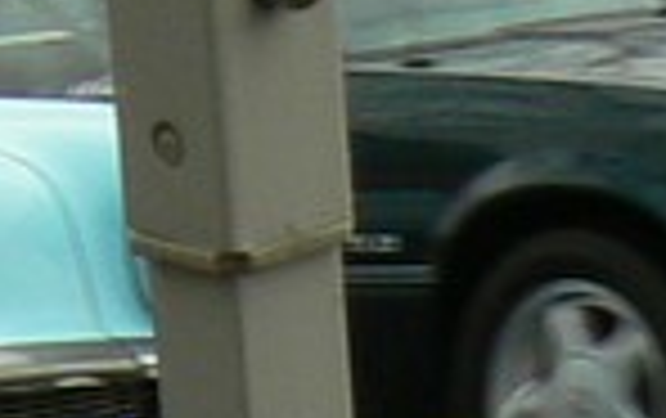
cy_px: 315
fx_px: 5199
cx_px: -1089
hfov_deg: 6.8
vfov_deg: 4.6
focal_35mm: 286
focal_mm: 6
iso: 80
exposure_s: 1/200
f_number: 5.6
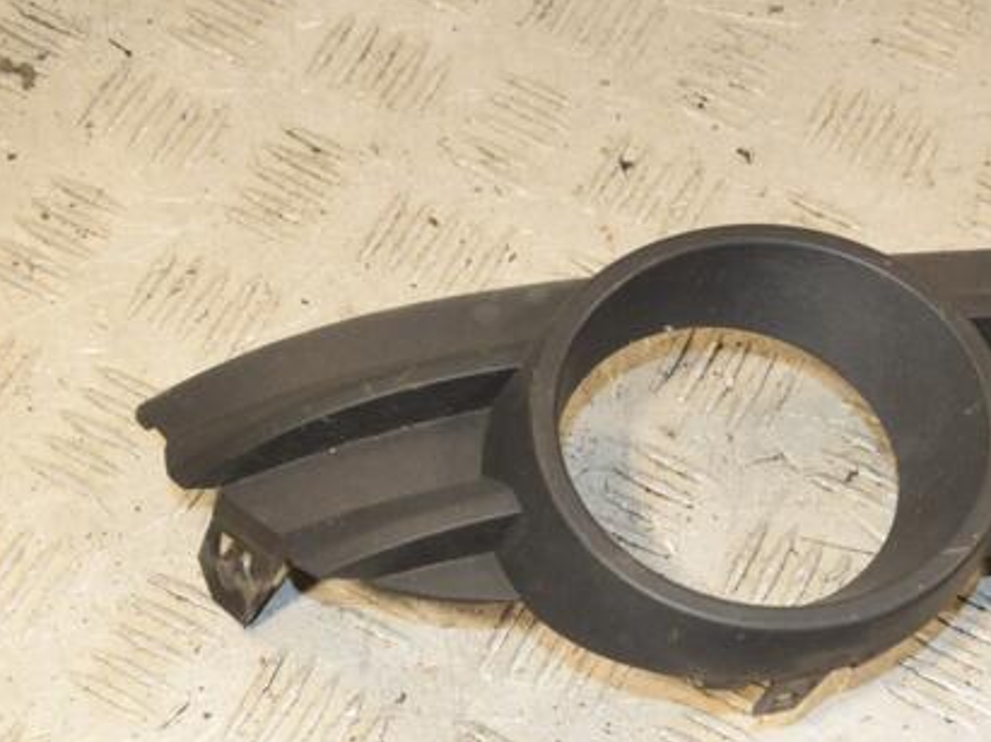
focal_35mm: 80
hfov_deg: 24.2
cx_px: 697
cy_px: 475
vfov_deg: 18.4
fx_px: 2290
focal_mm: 38
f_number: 7.1
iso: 800
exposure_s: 1/200
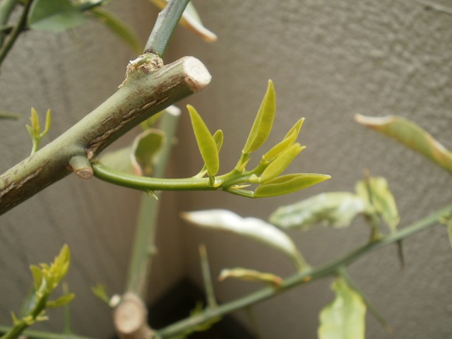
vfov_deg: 45.4
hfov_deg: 58.4
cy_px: 170
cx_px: 226
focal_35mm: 31
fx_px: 405
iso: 100
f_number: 2.9
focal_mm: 5.45
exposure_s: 1/40
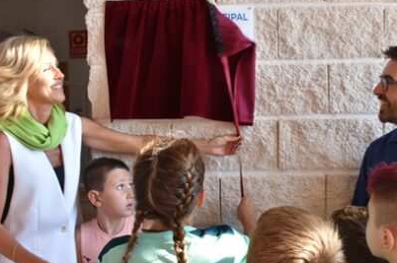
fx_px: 474
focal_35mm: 43
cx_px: 223
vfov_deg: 31.0
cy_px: 164
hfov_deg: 45.4
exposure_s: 1/160
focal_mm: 18
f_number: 6.3
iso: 400
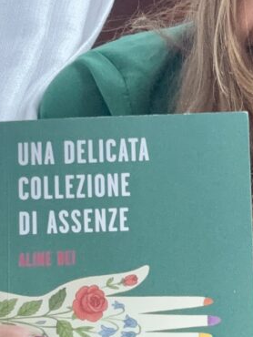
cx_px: 189
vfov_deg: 23.5
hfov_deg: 17.7
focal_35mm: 83
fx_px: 808
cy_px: 188
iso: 320
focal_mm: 2.69
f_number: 1.9
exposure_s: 1/50
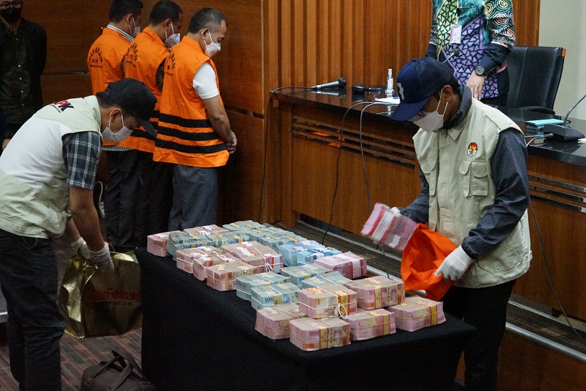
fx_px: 1090
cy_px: 196
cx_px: 293
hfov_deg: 30.1
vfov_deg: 20.3
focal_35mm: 67
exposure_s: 1/100
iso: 16000
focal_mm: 67
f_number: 6.3
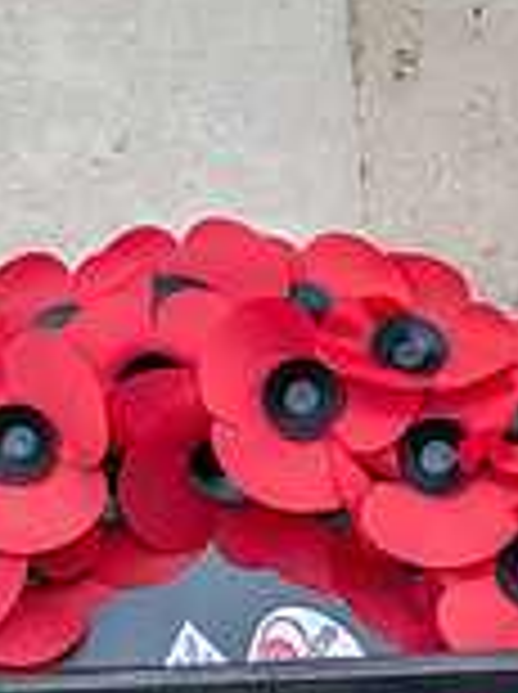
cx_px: 507
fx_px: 4962
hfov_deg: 6.0
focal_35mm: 248
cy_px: 843
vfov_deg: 7.9
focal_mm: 58
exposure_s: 1/800
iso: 200
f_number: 2.8
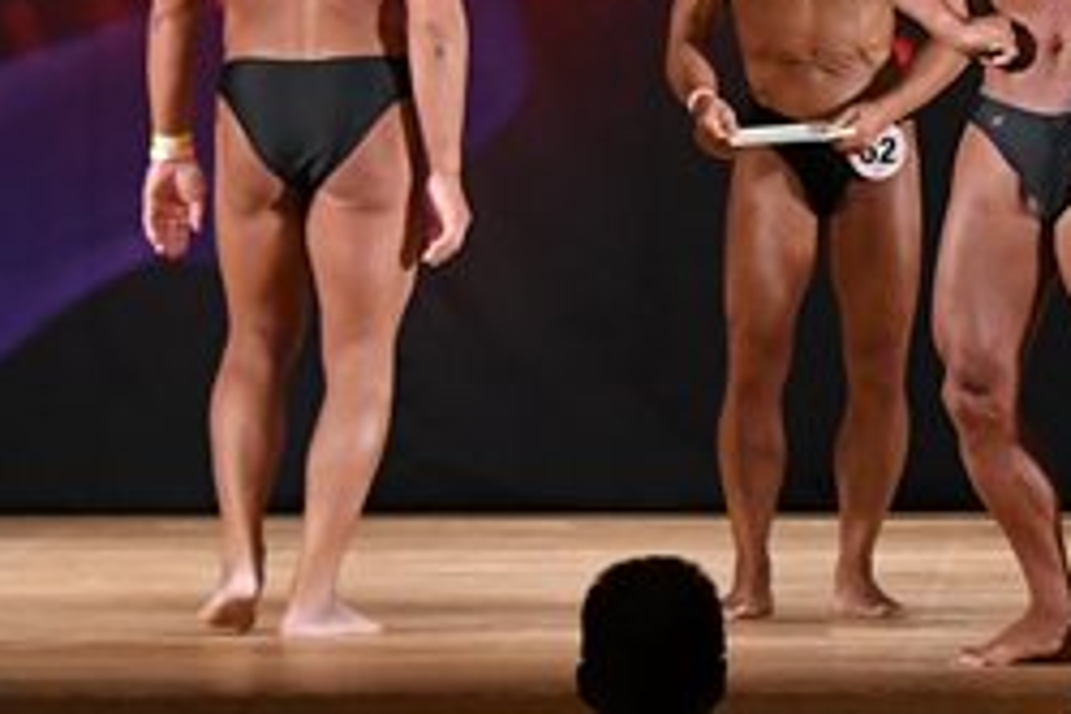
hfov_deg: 5.3
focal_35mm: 383
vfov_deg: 3.6
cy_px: -228
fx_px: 11393
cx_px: 1520
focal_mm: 82
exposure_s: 1/400
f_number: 5.6
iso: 3200
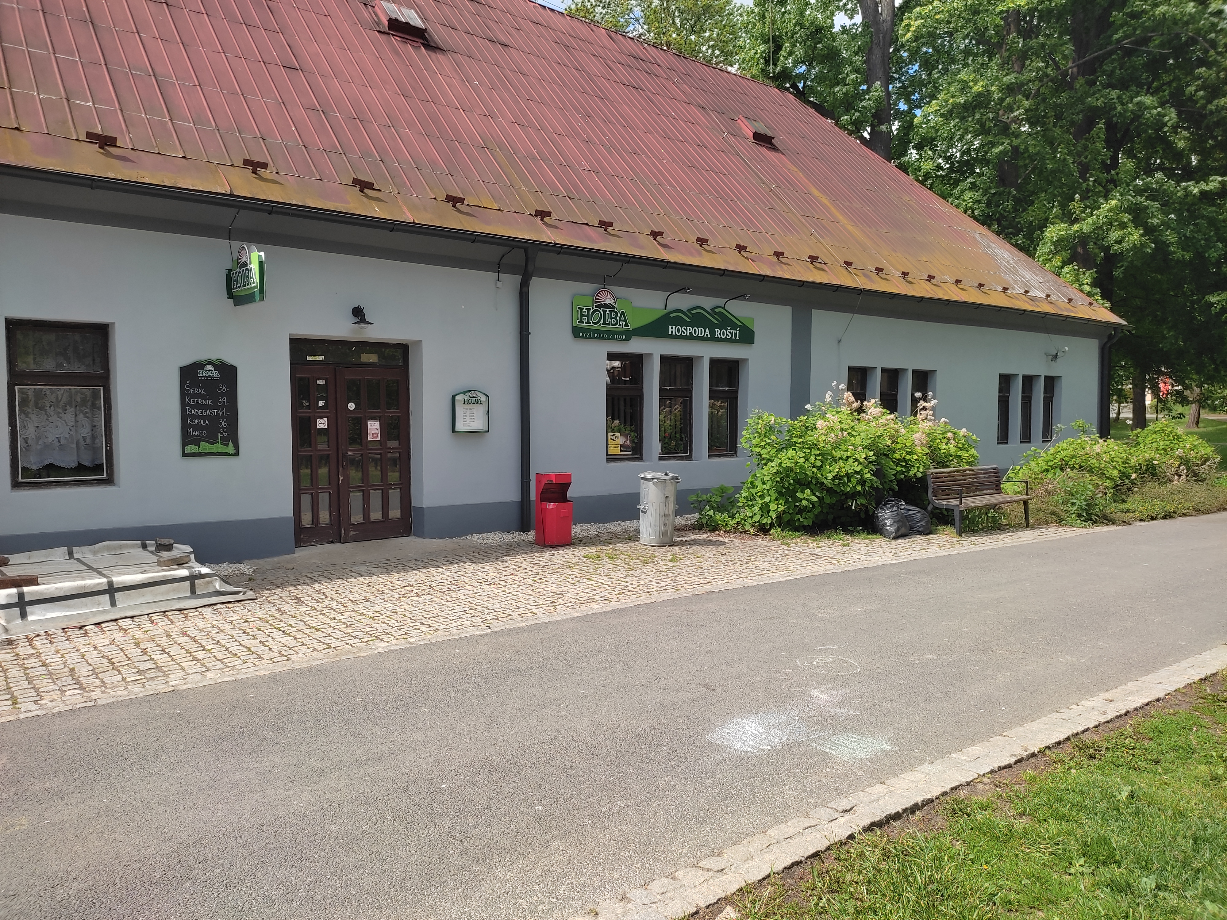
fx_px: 922
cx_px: 614
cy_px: 460
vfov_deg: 53.1
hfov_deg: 67.3
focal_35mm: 26
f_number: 1.79
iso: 100
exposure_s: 1/665
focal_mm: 4.74
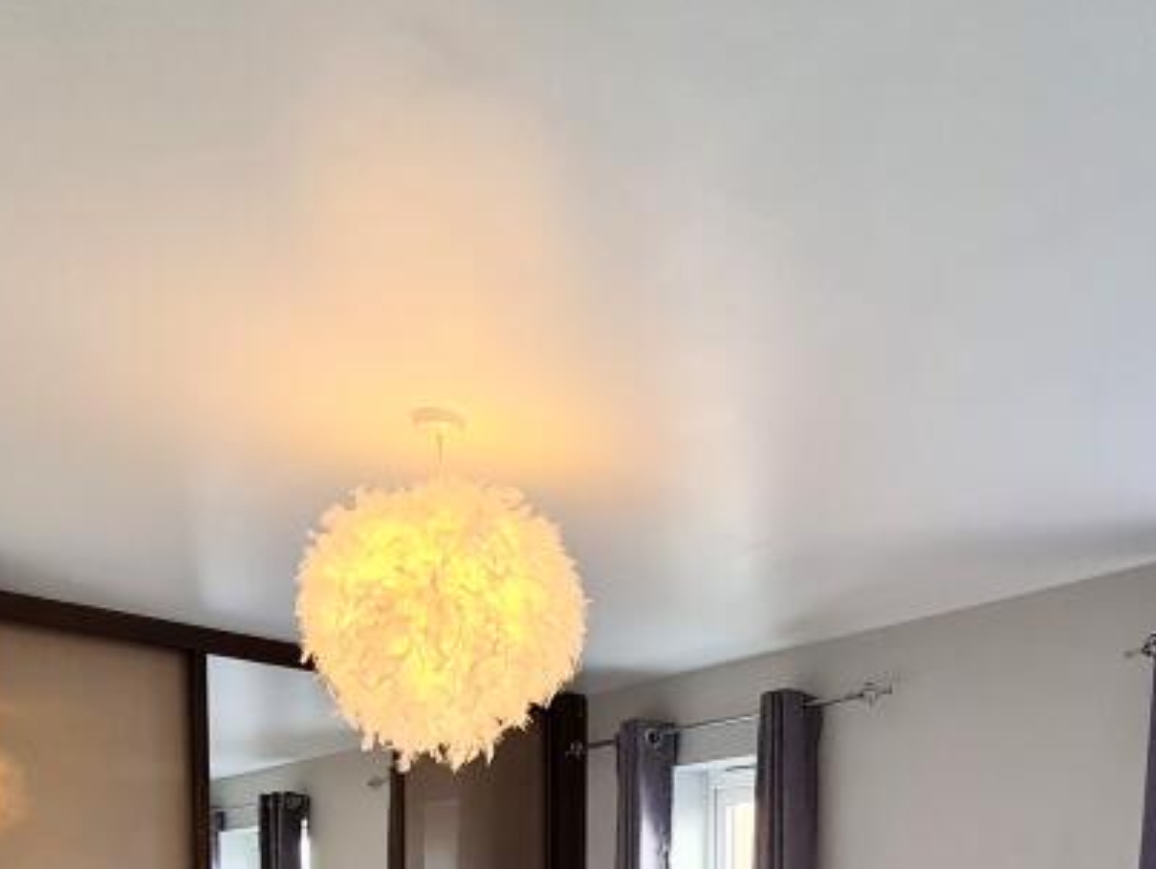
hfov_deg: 54.8
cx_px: 703
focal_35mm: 33
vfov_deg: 35.6
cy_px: 992
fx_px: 1103
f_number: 2.2
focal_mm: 1.74
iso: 80
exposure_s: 1/50
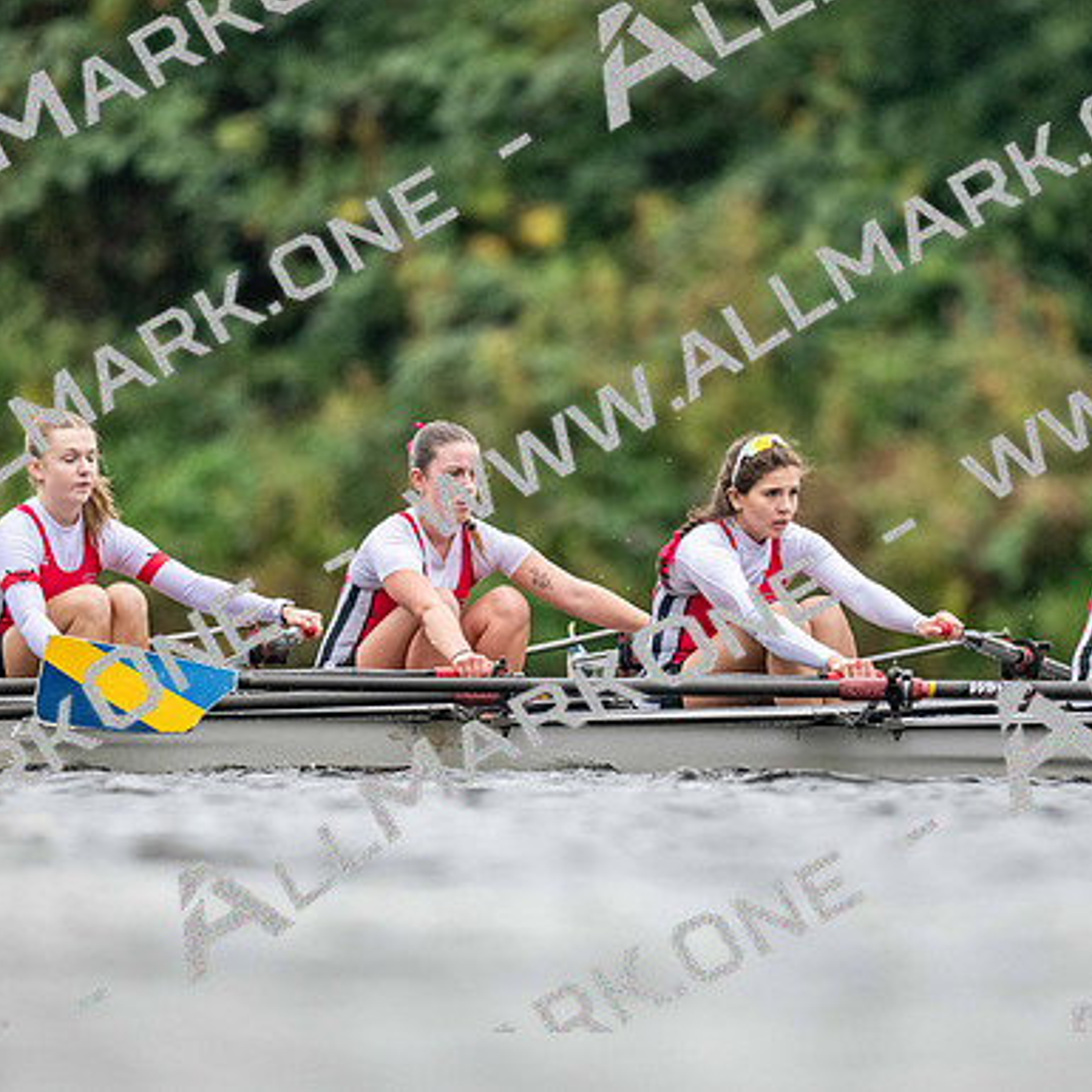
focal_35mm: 769
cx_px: 754
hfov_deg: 2.3
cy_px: 546
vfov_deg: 2.3
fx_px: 27446
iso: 4000
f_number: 4
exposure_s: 1/2500
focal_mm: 600
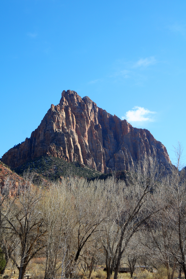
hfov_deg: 28.0
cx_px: 93
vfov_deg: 41.2
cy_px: 140
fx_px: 373
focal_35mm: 48
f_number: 7.1
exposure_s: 1/500
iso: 200
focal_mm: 32
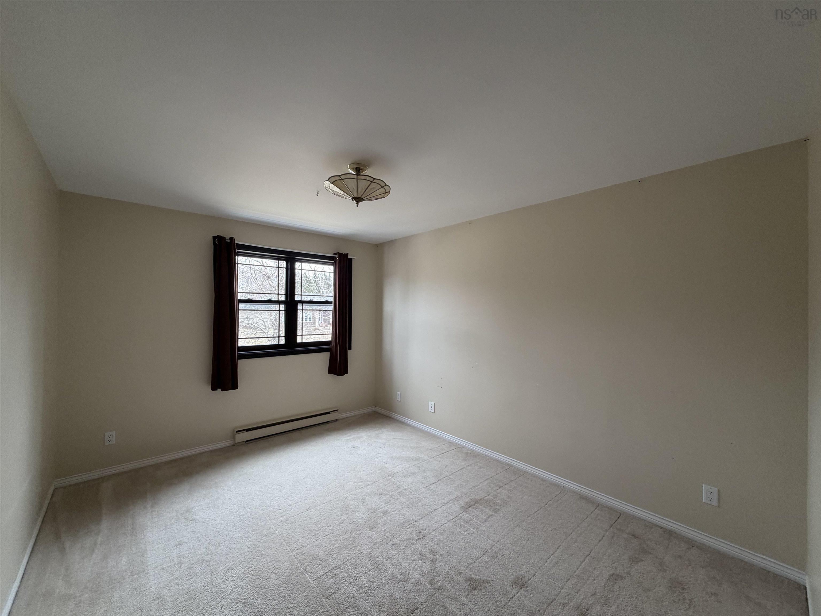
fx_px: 332
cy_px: 308
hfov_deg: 102.1
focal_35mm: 14
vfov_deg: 85.7
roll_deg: +0.4
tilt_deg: -0.1
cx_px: 410
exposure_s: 1/60
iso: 200
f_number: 2.2
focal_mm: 2.22
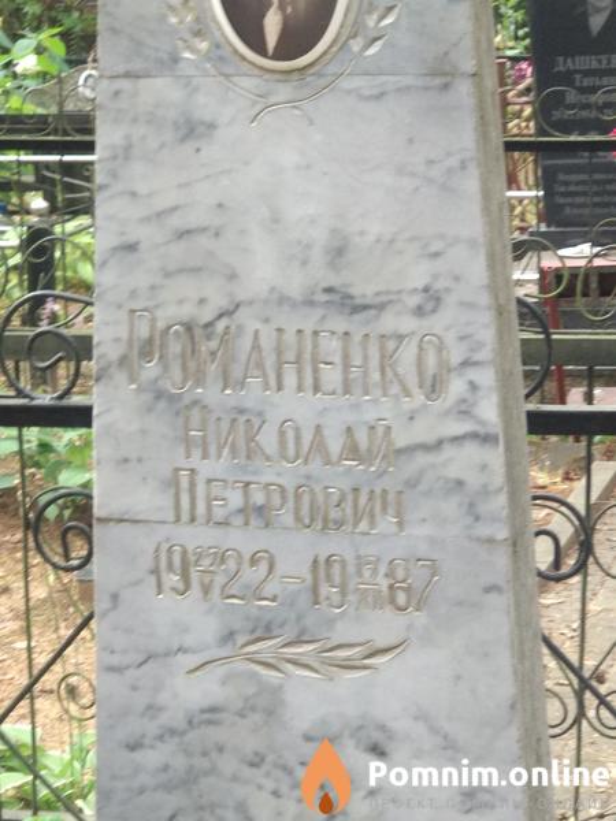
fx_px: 1234
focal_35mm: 52
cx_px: 308
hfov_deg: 28.0
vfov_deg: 36.8
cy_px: 410
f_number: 2.6
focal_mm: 5.99
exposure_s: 1/60
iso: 250
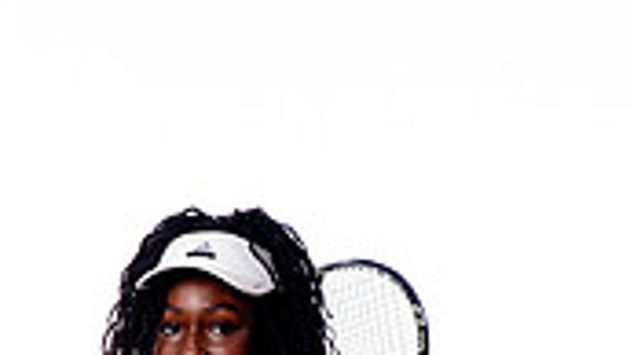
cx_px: 143
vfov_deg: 6.6
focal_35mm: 178
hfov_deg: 12.0
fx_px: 2975
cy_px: 769
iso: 400
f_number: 8
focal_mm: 65
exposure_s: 1/250
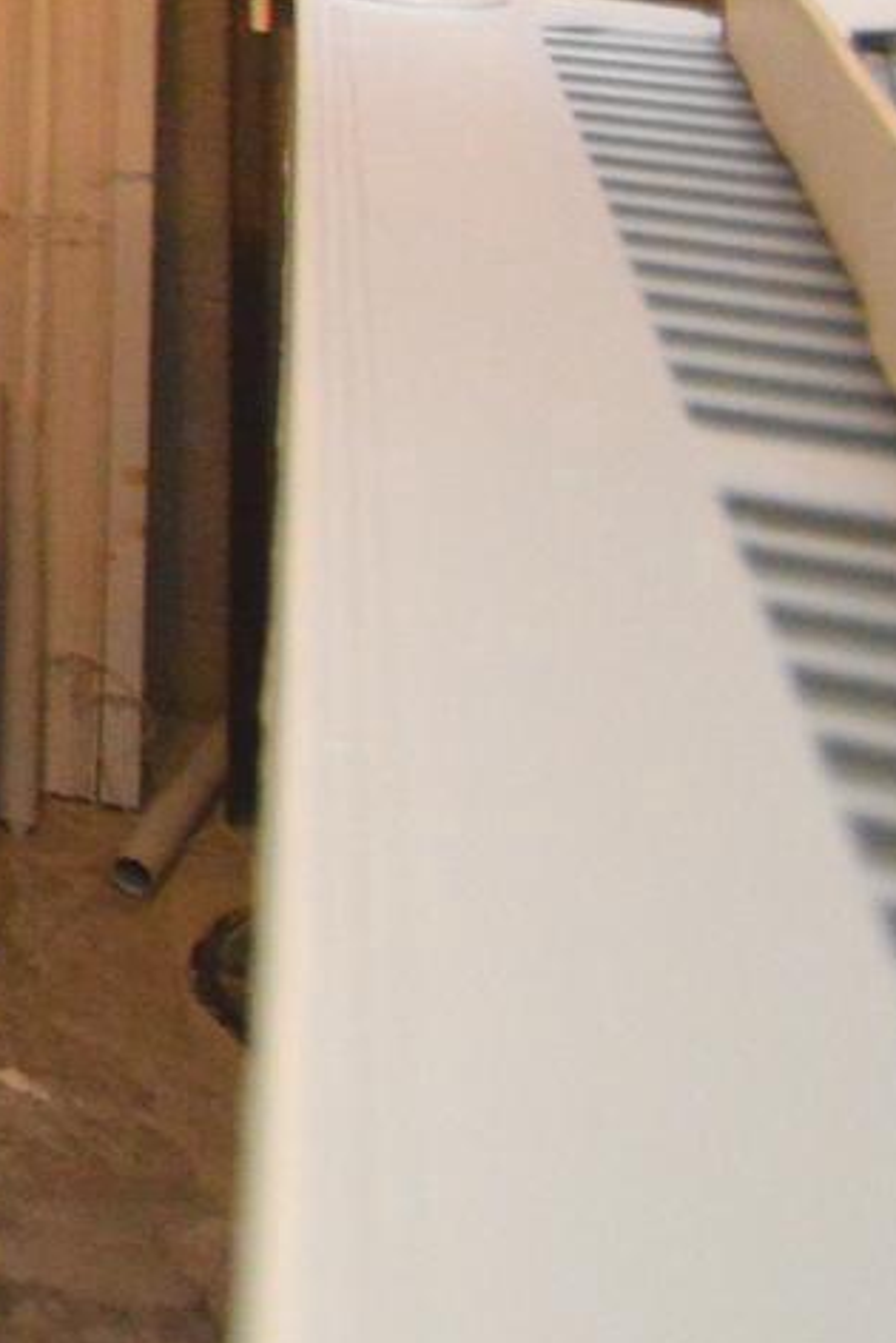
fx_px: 2425
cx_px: -1496
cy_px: -349
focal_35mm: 65
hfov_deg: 12.9
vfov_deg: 26.7
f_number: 3.5
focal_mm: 10
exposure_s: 1/60
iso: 3200
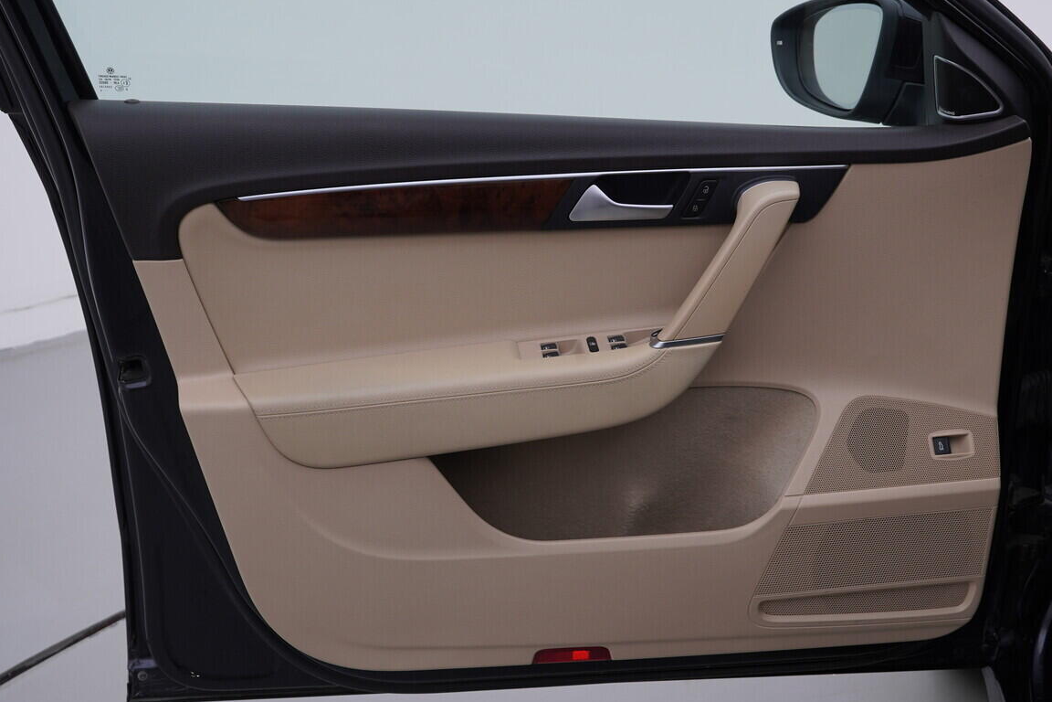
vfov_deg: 29.9
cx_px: 555
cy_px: 342
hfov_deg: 43.6
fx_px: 1315
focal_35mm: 45
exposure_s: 1/80
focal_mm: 24
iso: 125
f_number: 4
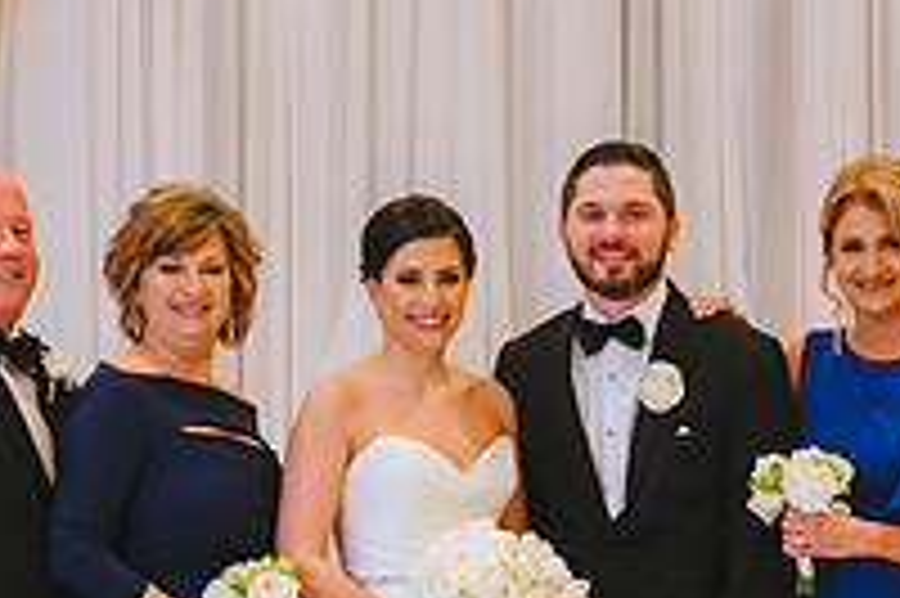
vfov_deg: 8.1
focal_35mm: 168
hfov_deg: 12.2
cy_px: 647
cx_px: 540
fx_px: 4196
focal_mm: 58
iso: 2000
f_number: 4
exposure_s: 1/160
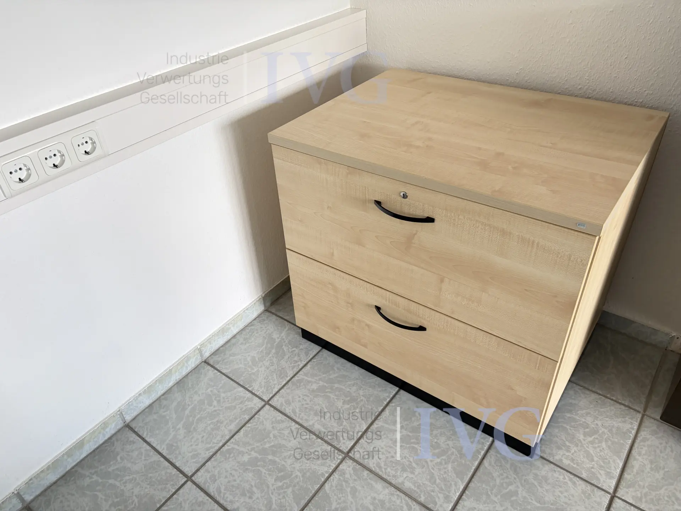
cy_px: 256
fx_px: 511
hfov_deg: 67.3
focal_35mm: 26
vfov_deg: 53.1
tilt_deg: -35.3
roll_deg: +3.6
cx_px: 340
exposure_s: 1/108
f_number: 1.6
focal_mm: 5.96
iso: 125
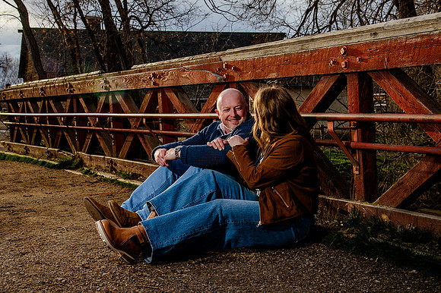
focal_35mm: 59
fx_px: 726
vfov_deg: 22.8
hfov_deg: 33.7
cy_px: 138
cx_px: 257
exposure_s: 1/160
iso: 250
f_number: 9
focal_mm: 46
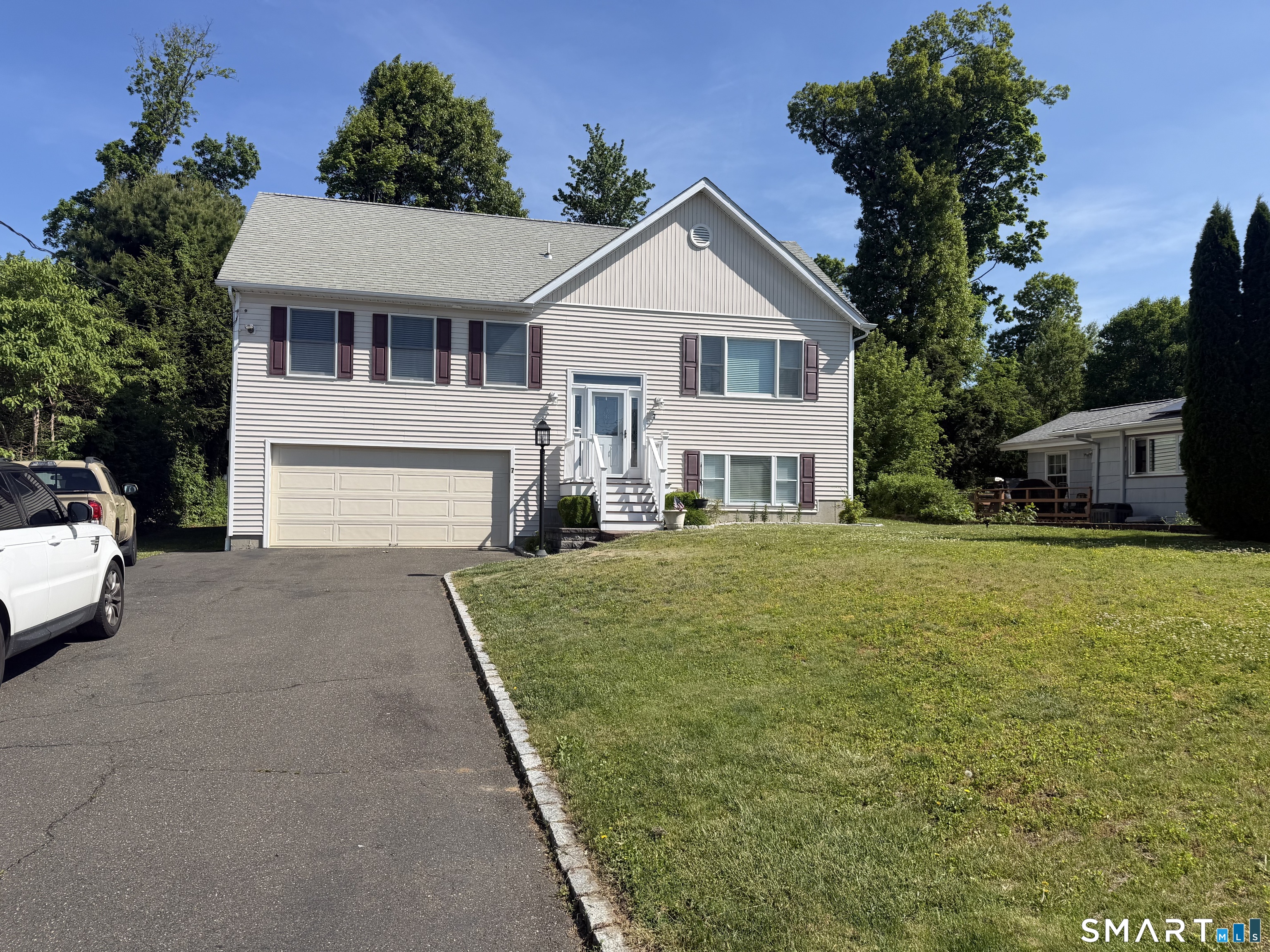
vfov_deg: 56.8
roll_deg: -0.5
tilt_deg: +1.2
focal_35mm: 24
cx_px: 635
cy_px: 476
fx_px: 881
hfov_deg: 71.6
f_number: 1.78
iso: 80
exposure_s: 1/5319
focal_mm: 6.76
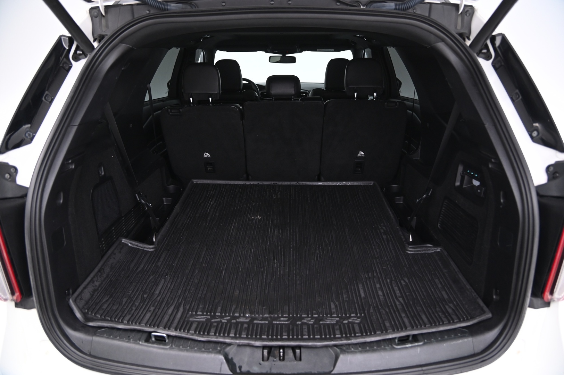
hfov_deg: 73.8
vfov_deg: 53.1
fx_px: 376
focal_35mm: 24
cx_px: 282
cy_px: 188
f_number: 4
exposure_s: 1/25
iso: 2000
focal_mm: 24
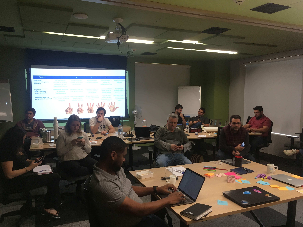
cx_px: 152
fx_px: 254
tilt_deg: -6.0
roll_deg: +0.3
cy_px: 114
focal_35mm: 29
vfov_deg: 48.2
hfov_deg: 61.7
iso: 64
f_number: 2.2
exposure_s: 1/30
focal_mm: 4.15
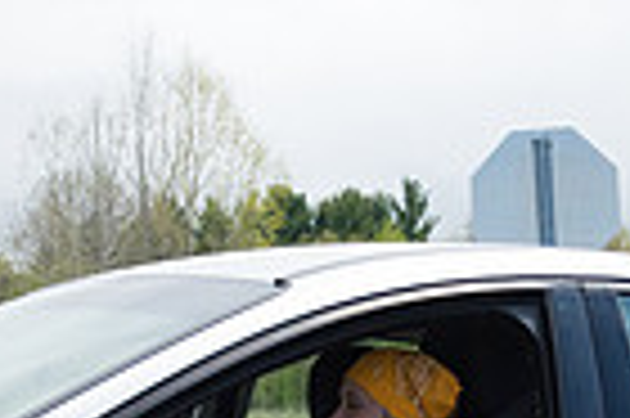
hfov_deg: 17.7
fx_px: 2028
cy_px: 685
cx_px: 346
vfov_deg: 11.2
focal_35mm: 116
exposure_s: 1/1600
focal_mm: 28
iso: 1000
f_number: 7.1
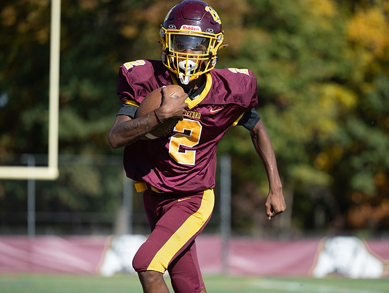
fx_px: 2181
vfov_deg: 7.7
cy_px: 180
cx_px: 213
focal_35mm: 194
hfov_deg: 10.2
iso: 110
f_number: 2.8
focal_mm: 145
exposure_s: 1/2000
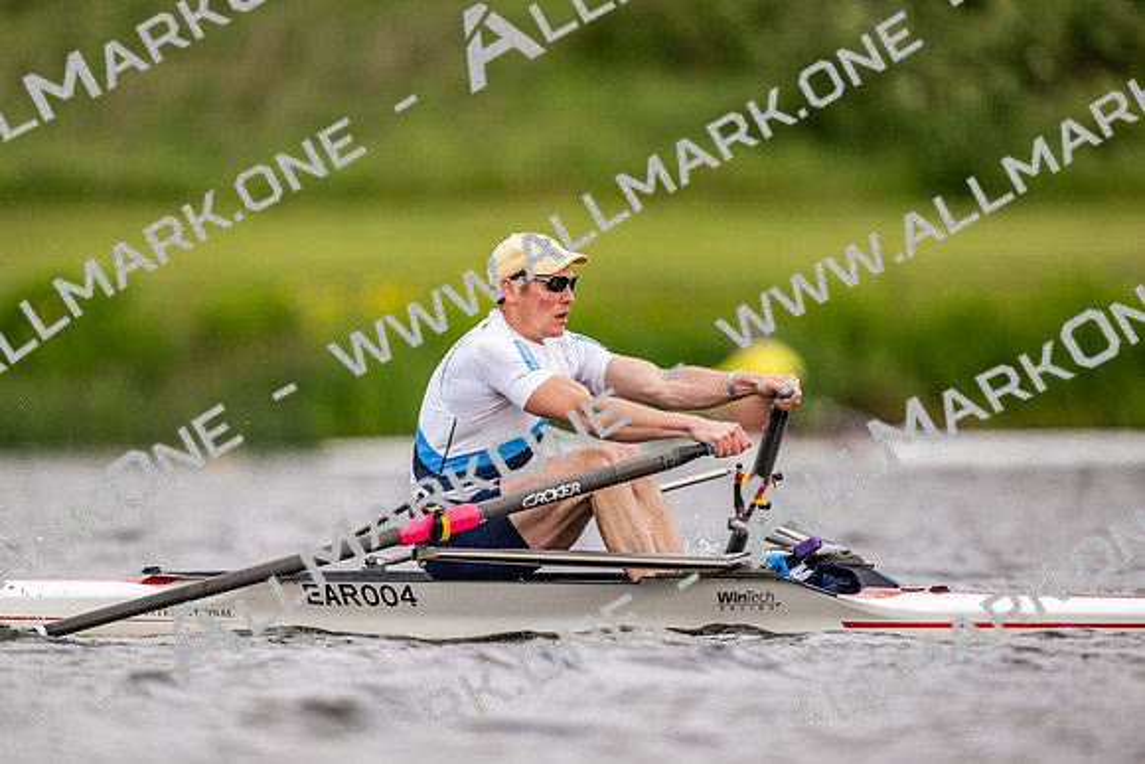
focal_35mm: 600
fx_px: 19087
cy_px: 382
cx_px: 572
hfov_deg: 3.4
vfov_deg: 2.3
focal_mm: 600
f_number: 4
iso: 720
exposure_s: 1/2500
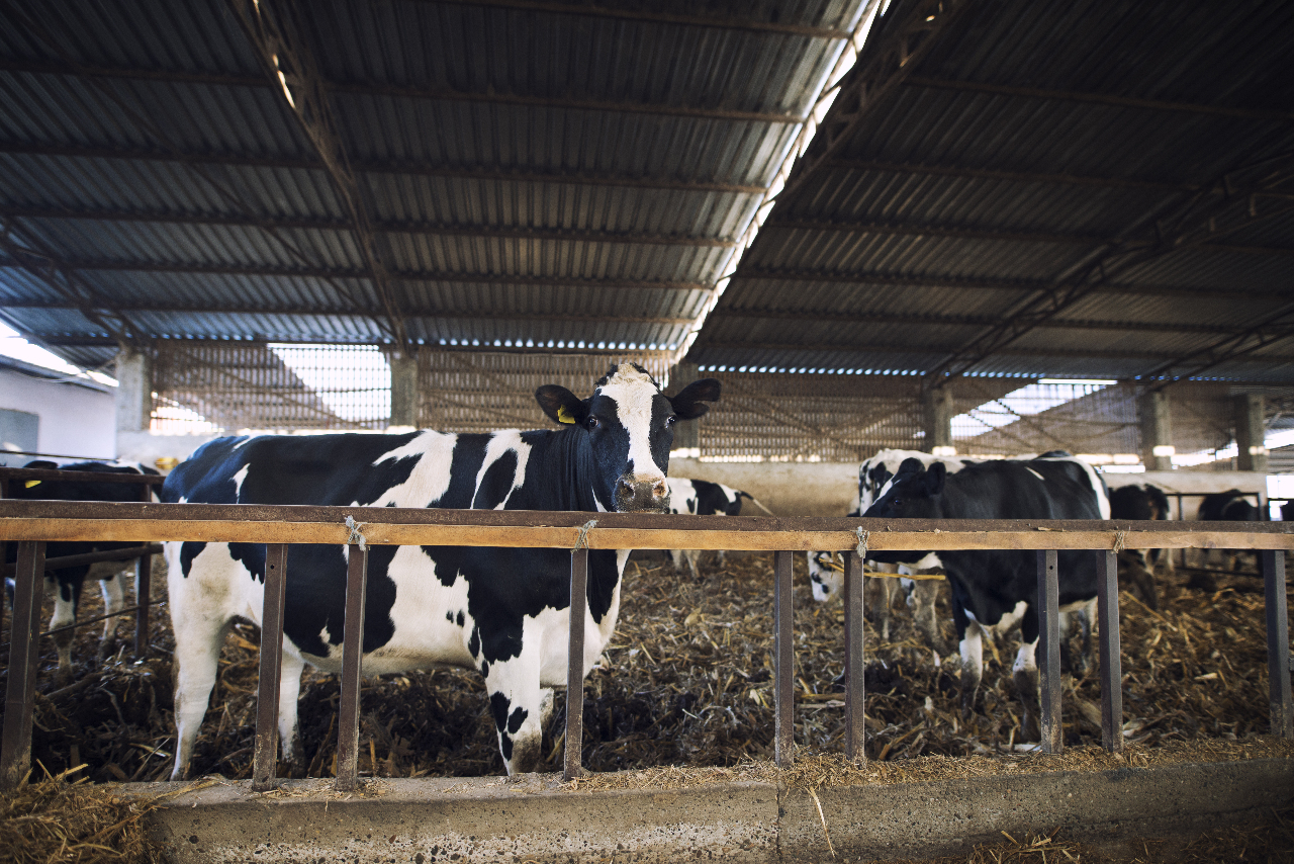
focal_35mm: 20
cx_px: 647
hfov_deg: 84.0
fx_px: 719
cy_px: 432
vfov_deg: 62.0
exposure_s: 1/250
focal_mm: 20
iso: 640
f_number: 1.8
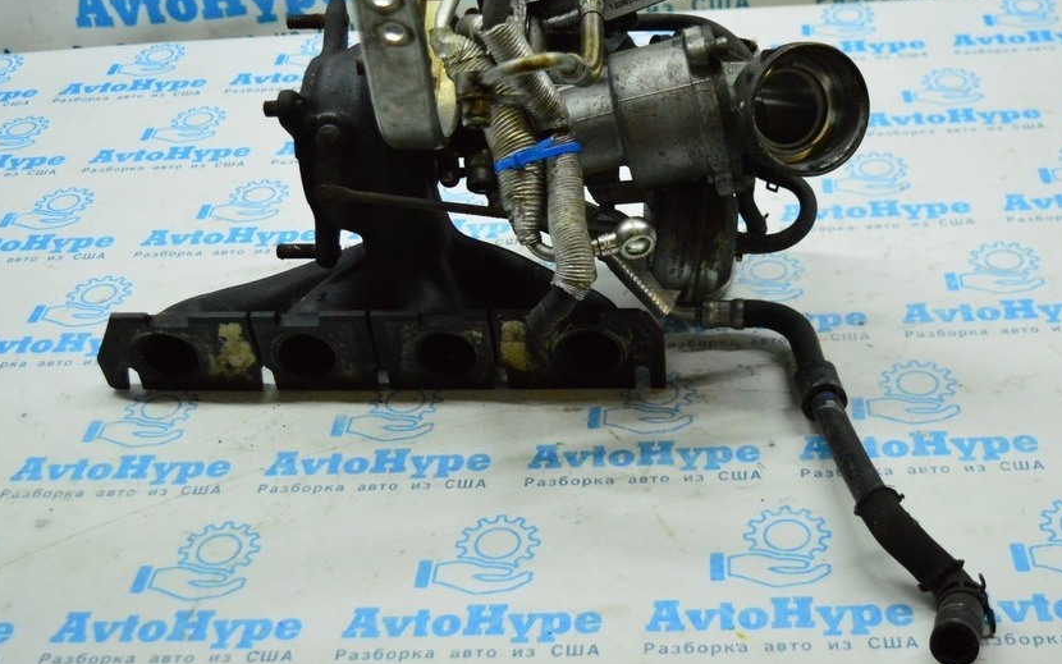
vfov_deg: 23.6
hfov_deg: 37.1
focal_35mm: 55
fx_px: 1581
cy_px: 235
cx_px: 567
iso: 6400
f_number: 4.2
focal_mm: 29
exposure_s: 1/800
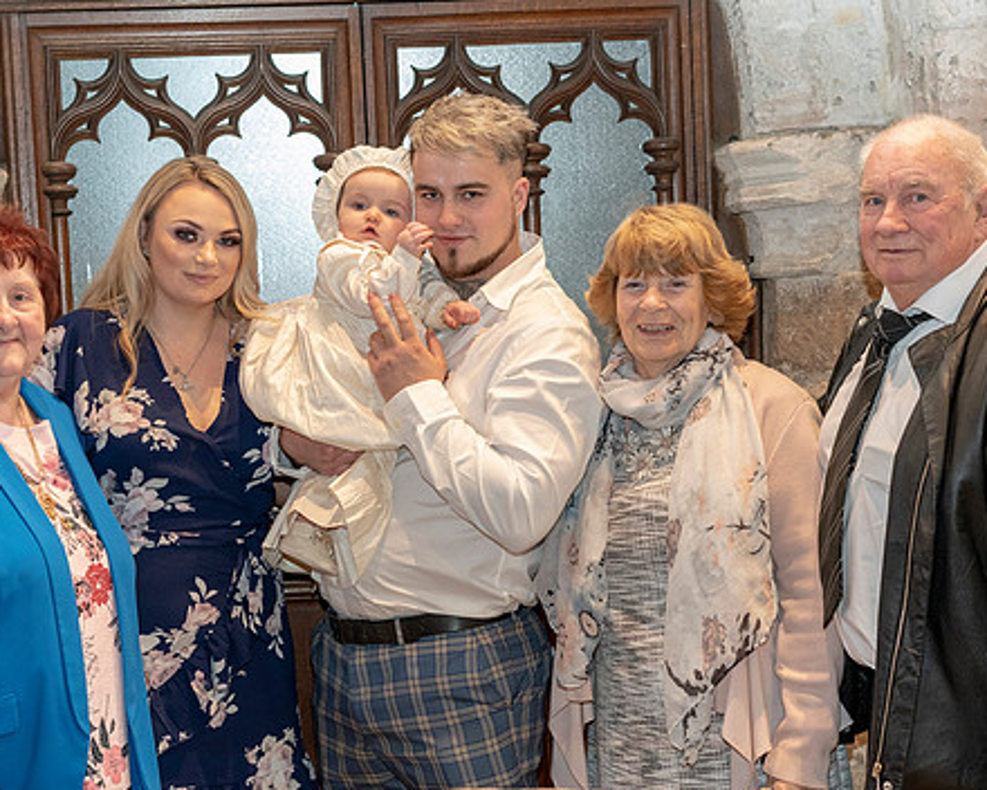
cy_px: 432
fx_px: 1986
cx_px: 440
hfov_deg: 27.9
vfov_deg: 22.5
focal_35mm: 68
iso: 3200
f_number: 4
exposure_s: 1/160
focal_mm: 55
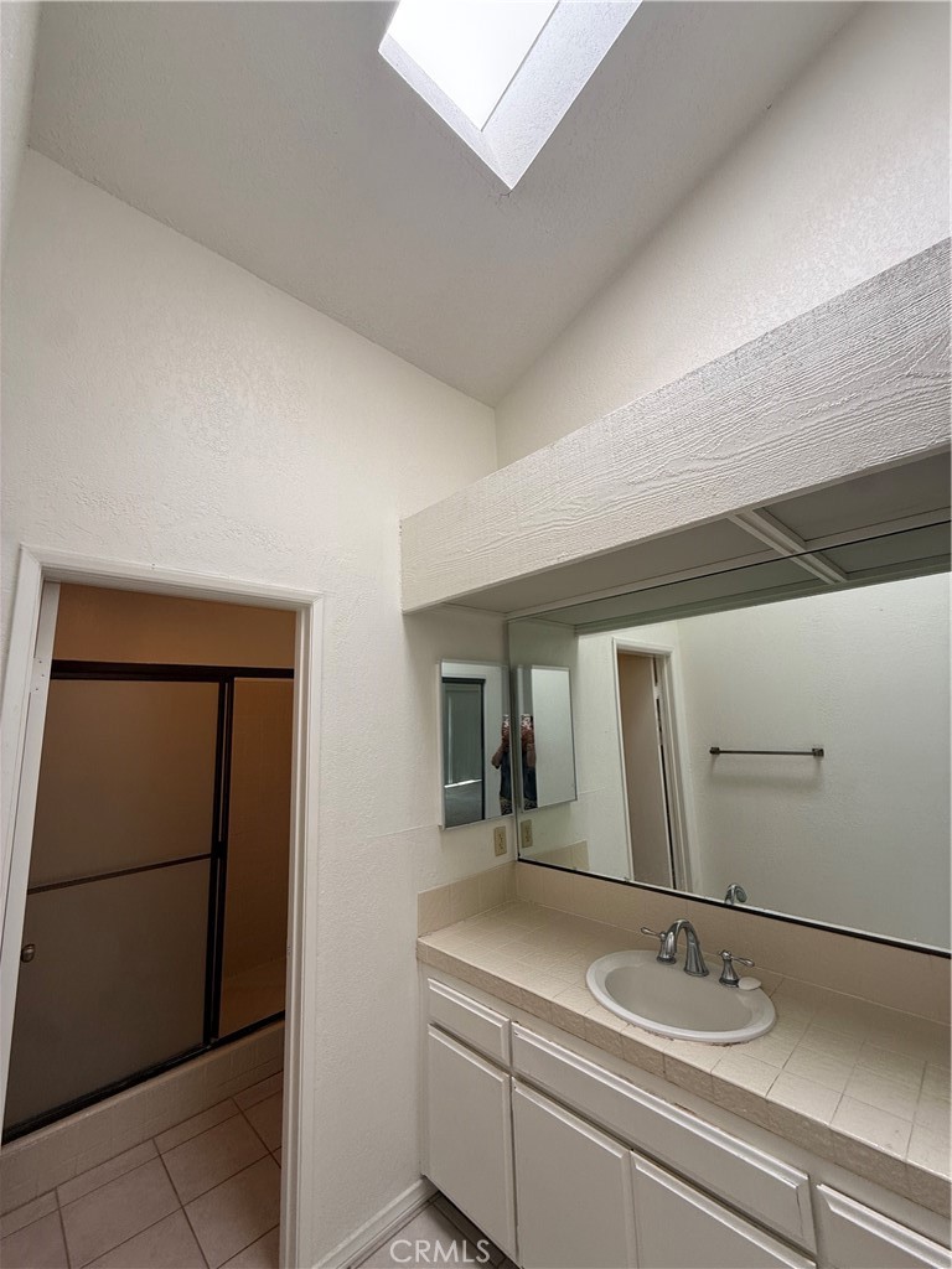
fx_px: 513
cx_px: 476
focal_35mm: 14
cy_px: 634
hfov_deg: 85.7
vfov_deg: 102.1
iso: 50
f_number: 2.2
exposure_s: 1/99
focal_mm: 2.22
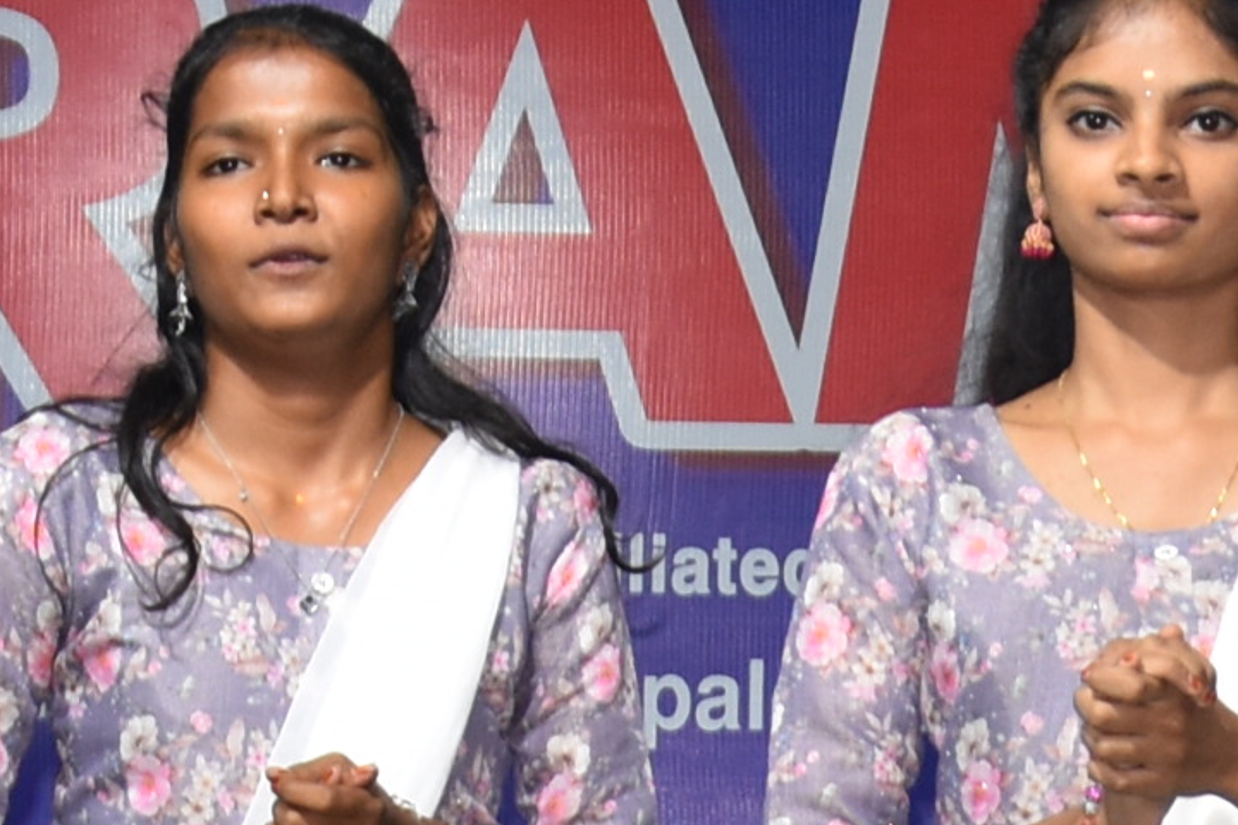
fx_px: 9663
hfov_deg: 7.3
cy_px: 854
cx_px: 1396
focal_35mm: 281
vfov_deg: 4.9
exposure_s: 1/60
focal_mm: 30
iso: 400
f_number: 4.2
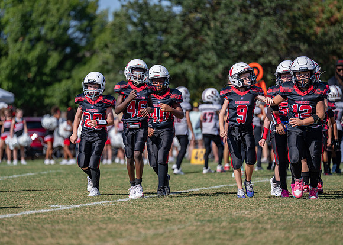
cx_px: 153
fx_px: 2121
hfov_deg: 9.2
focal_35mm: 218
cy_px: 126
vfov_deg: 6.6
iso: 160
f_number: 2.8
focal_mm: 200
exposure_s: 1/3200
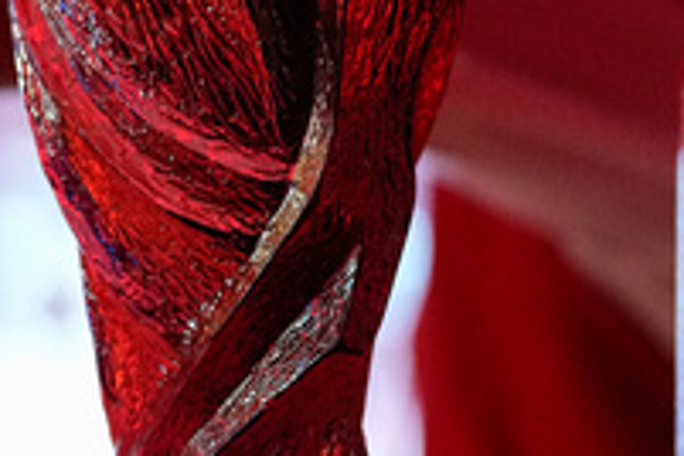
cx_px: 109
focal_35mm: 429
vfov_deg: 3.2
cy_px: -180
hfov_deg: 4.8
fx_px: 8150
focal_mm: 84
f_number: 2.8
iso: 3200
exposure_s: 1/160
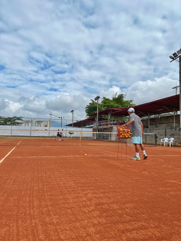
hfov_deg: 53.1
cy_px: 120
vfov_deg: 67.3
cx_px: 90
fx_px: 181
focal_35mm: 26
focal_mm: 5.1
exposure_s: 1/5076
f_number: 1.6
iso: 50
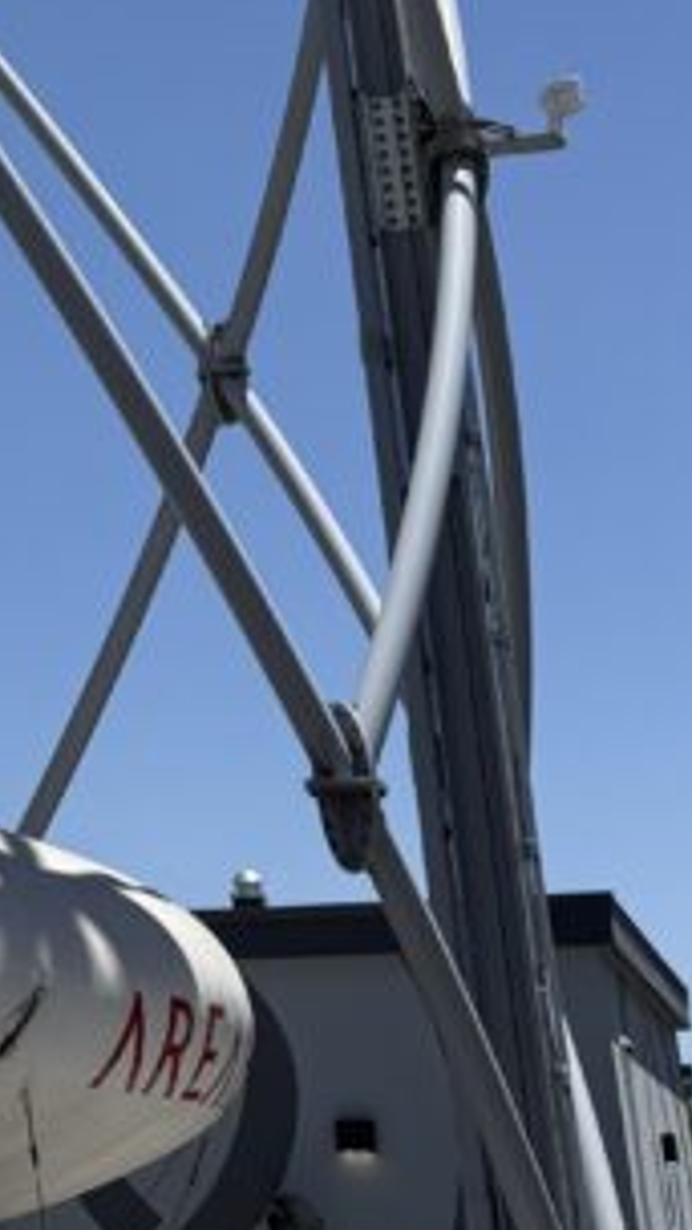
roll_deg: -1.1
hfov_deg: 13.1
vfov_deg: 21.4
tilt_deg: +31.0
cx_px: -295
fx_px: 2871
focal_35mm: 88
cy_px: -465
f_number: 1.78
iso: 80
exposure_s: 1/6173
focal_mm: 6.76
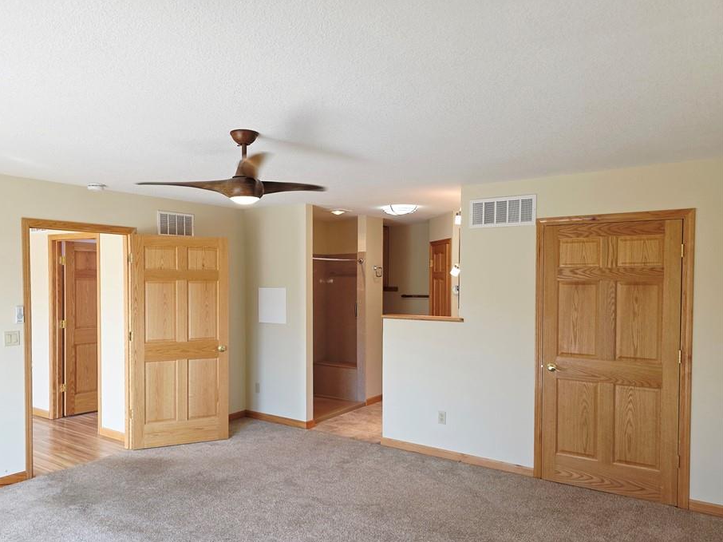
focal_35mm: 26
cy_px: 291
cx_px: 317
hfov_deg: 67.1
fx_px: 543
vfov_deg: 53.0
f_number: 1.7
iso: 25
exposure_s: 1/60.2
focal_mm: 6.3
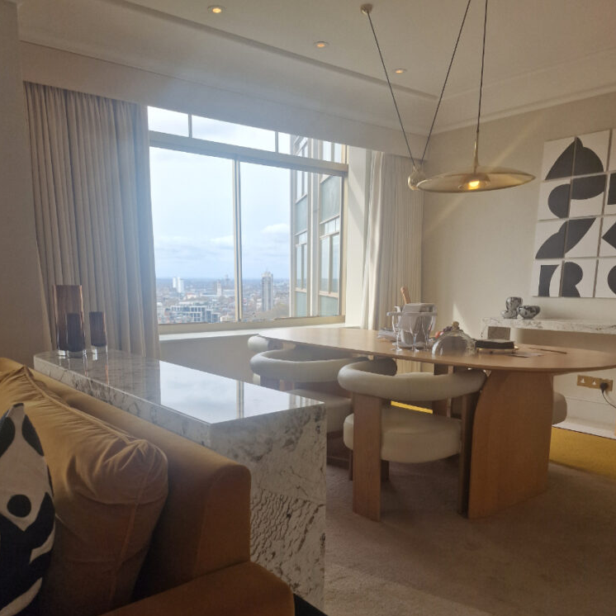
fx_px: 564
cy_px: 384
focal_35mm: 28
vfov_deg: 56.6
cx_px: 301
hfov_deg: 57.3
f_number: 1.8
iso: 50
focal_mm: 6.4
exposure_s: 1/269
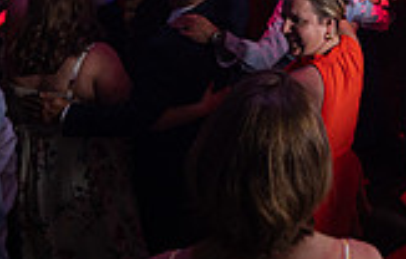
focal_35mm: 61
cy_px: -112
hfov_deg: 31.0
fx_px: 679
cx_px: 402
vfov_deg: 19.3
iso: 3200
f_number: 4
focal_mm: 16
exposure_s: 1/80
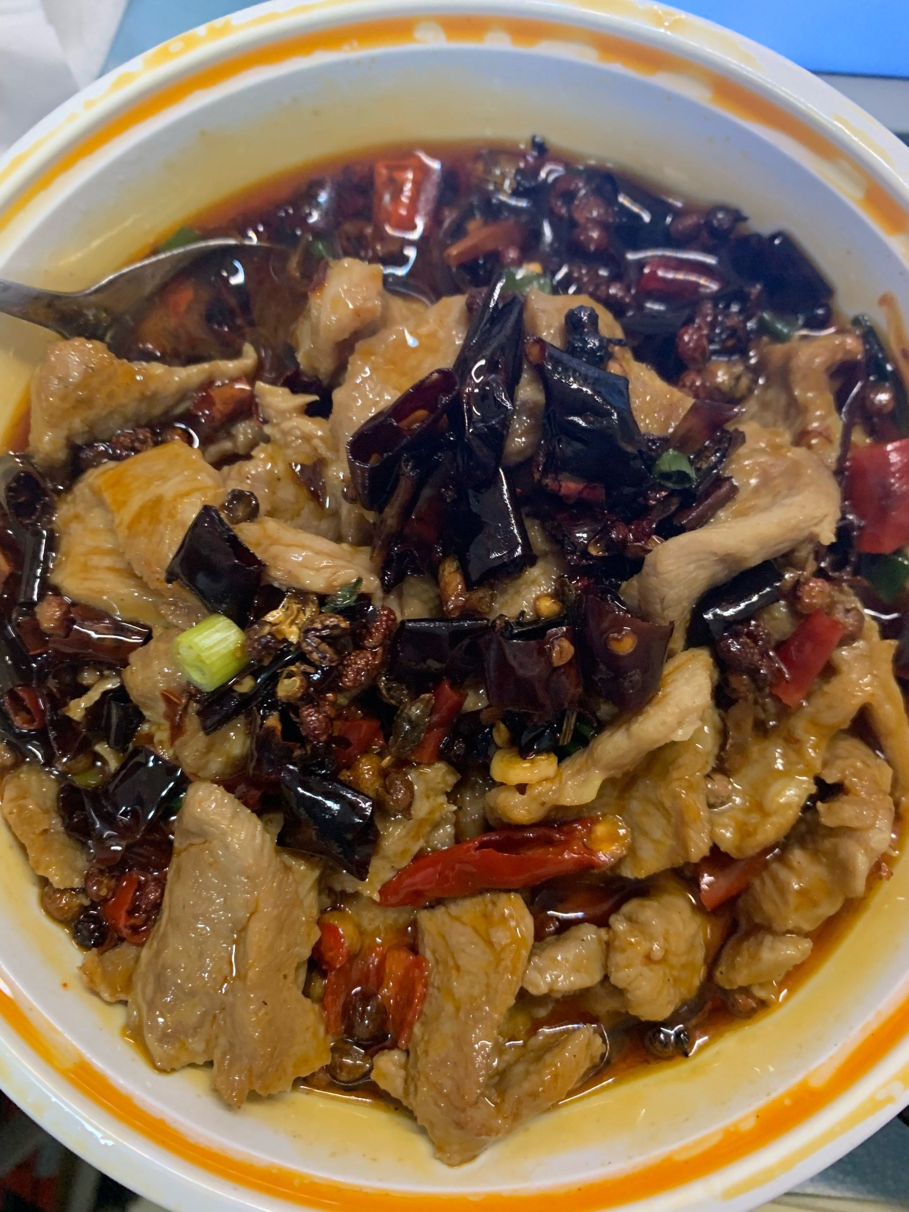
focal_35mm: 26
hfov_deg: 53.1
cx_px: 454
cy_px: 606
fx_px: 910
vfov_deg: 67.3
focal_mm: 4.25
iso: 400
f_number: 1.8
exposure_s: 1/43
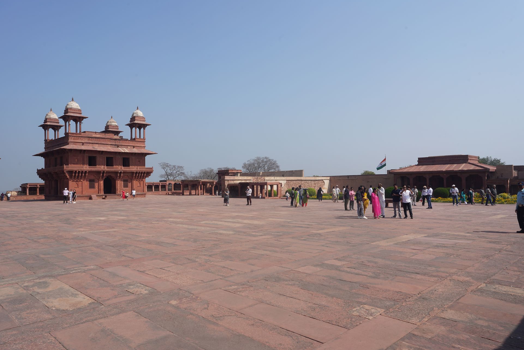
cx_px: 260
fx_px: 364
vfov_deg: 51.3
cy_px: 176
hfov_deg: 71.5
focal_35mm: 25
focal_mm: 24
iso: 100
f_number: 16
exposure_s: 1/100
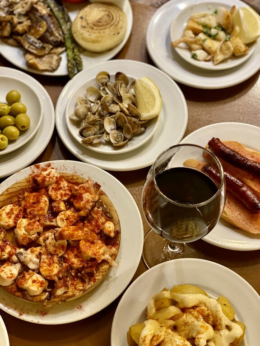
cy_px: 173
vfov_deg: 36.8
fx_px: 521
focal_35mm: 52
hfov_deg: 28.0
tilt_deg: -61.9
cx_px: 130
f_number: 2
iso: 250
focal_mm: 6
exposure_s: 1/33
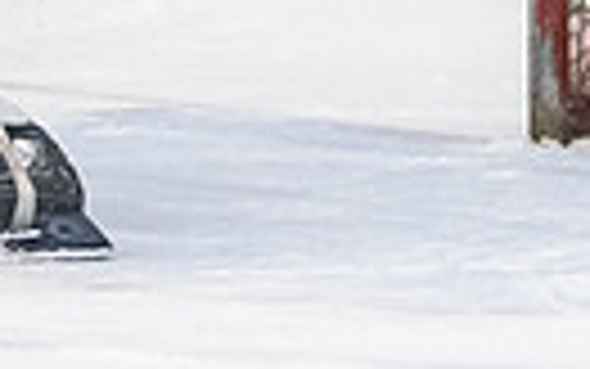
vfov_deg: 1.8
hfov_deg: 2.8
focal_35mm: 744
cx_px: -952
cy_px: -348
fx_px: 11968
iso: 1800
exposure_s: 1/640
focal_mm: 105
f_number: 2.8
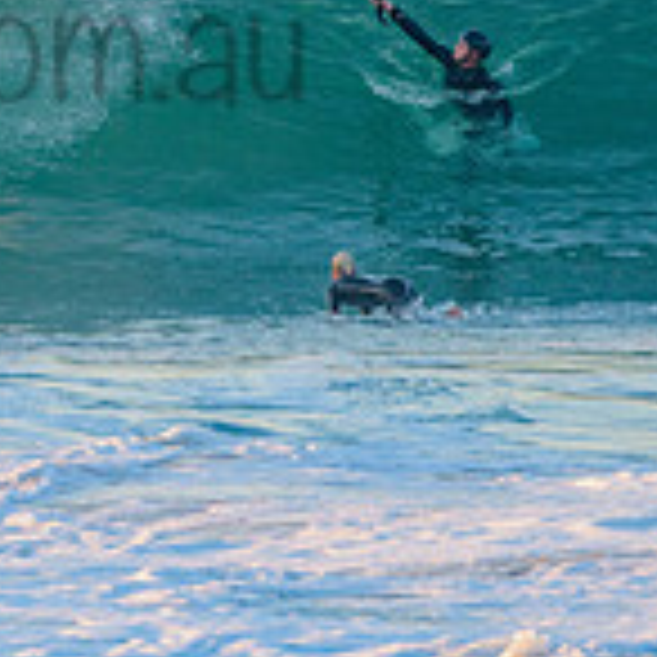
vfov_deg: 1.9
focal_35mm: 947
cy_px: -2
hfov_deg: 1.8
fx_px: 20335
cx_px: -171
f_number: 5.6
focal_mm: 280
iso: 220
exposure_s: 1/400
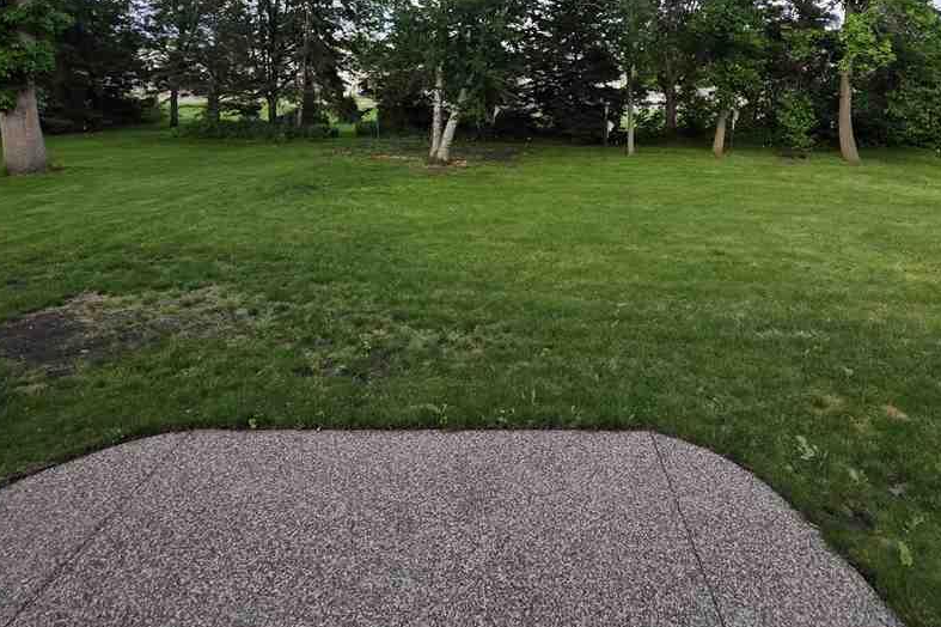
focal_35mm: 22
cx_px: 543
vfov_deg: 52.7
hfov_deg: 78.1
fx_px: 575
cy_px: 109
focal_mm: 2.2
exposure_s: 1/325
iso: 40
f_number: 1.9
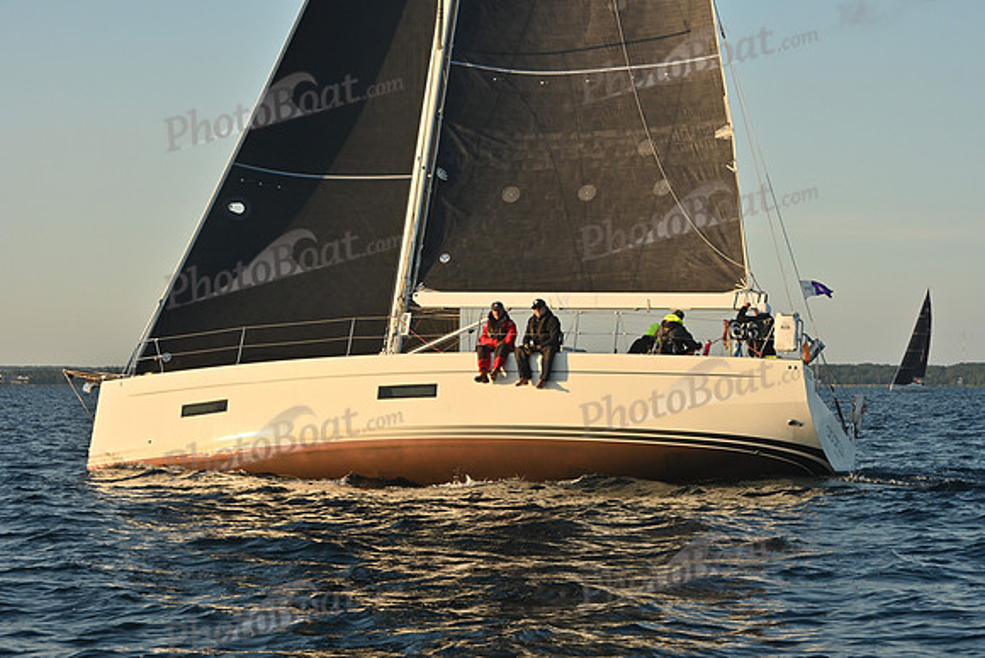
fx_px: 2518
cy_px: 329
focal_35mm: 92
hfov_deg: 22.1
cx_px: 492
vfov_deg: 14.9
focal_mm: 92
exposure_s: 1/800
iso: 800
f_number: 11
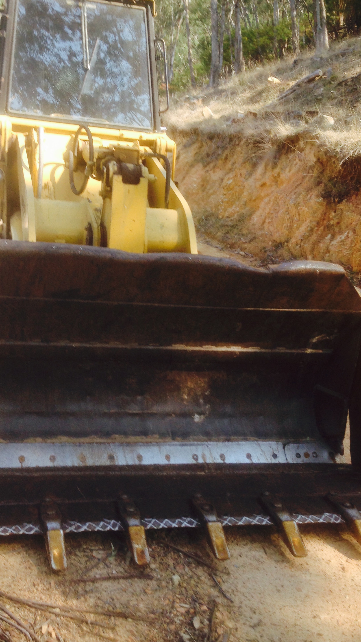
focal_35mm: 41
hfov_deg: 29.0
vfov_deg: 49.4
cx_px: 150
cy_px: 298
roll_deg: +1.6
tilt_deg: -6.2
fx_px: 698
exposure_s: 1/257
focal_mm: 4.12
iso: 50
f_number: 2.4
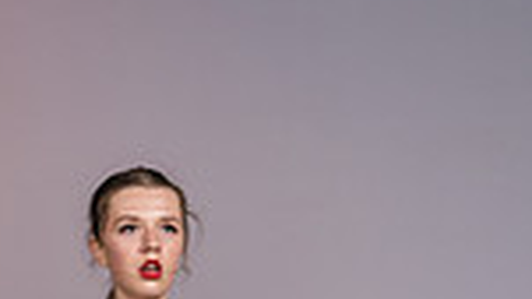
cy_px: 679
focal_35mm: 246
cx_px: 204
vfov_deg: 4.8
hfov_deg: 8.8
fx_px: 3471
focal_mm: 79
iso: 400
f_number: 2.8
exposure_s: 1/500
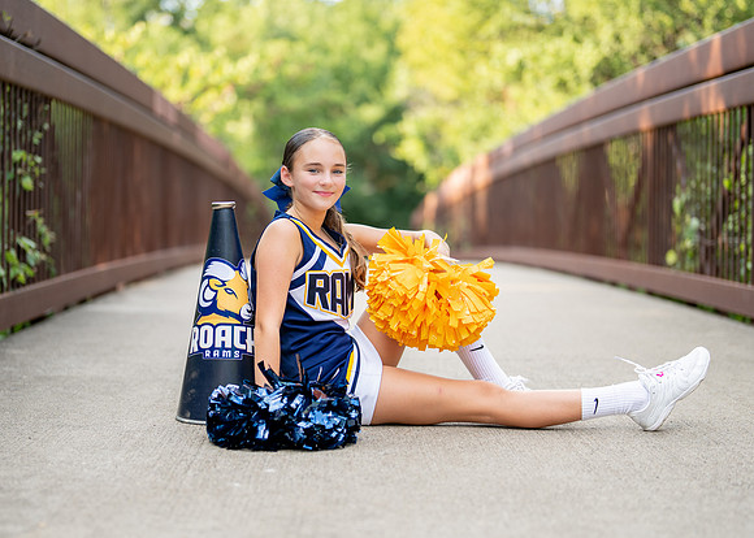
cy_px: 277
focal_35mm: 69
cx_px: 335
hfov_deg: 28.7
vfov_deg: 20.7
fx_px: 1471
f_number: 1.2
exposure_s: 1/640
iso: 100
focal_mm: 50
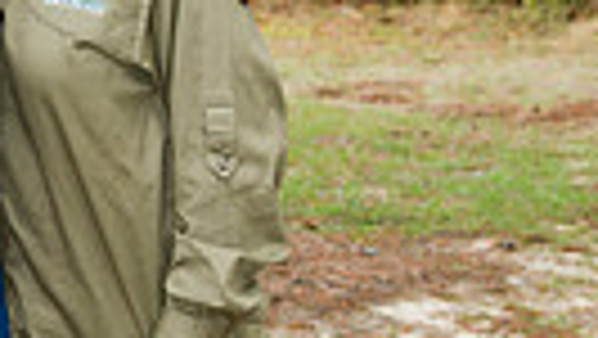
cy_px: 180
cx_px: 7
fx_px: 2015
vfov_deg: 9.6
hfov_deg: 16.5
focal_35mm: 127
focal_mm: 36
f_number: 5.6
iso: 400
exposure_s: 1/250
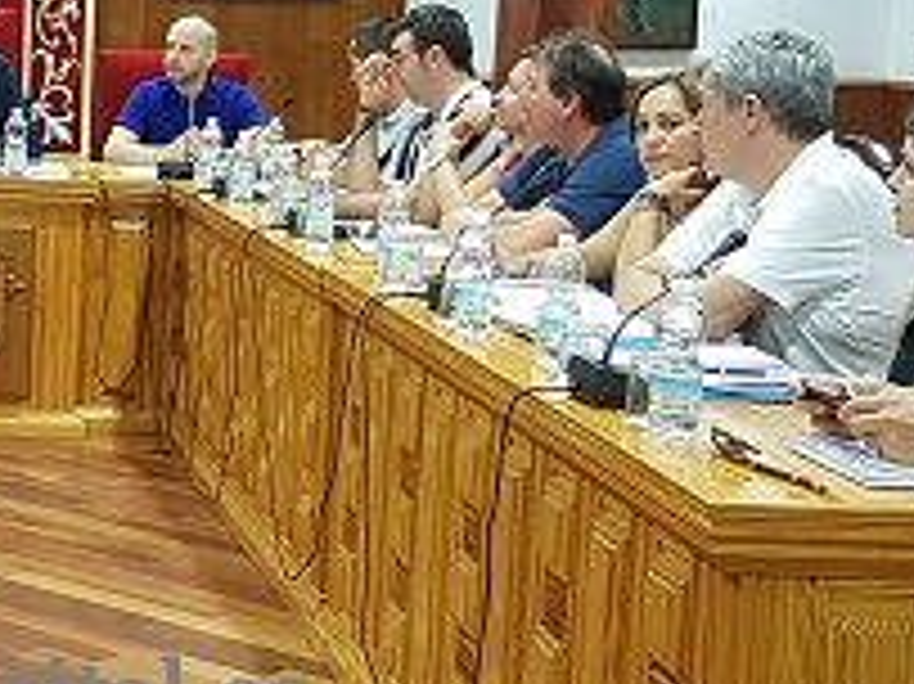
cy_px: 198
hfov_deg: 23.4
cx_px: 63
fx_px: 2137
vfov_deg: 18.1
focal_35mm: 81
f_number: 1.7
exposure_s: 1/25
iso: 200
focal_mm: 4.2
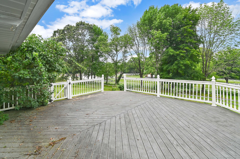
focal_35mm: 16
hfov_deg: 96.8
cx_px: 120
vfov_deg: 73.7
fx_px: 107
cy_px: 80
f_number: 8
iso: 400
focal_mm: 16
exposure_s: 1/500
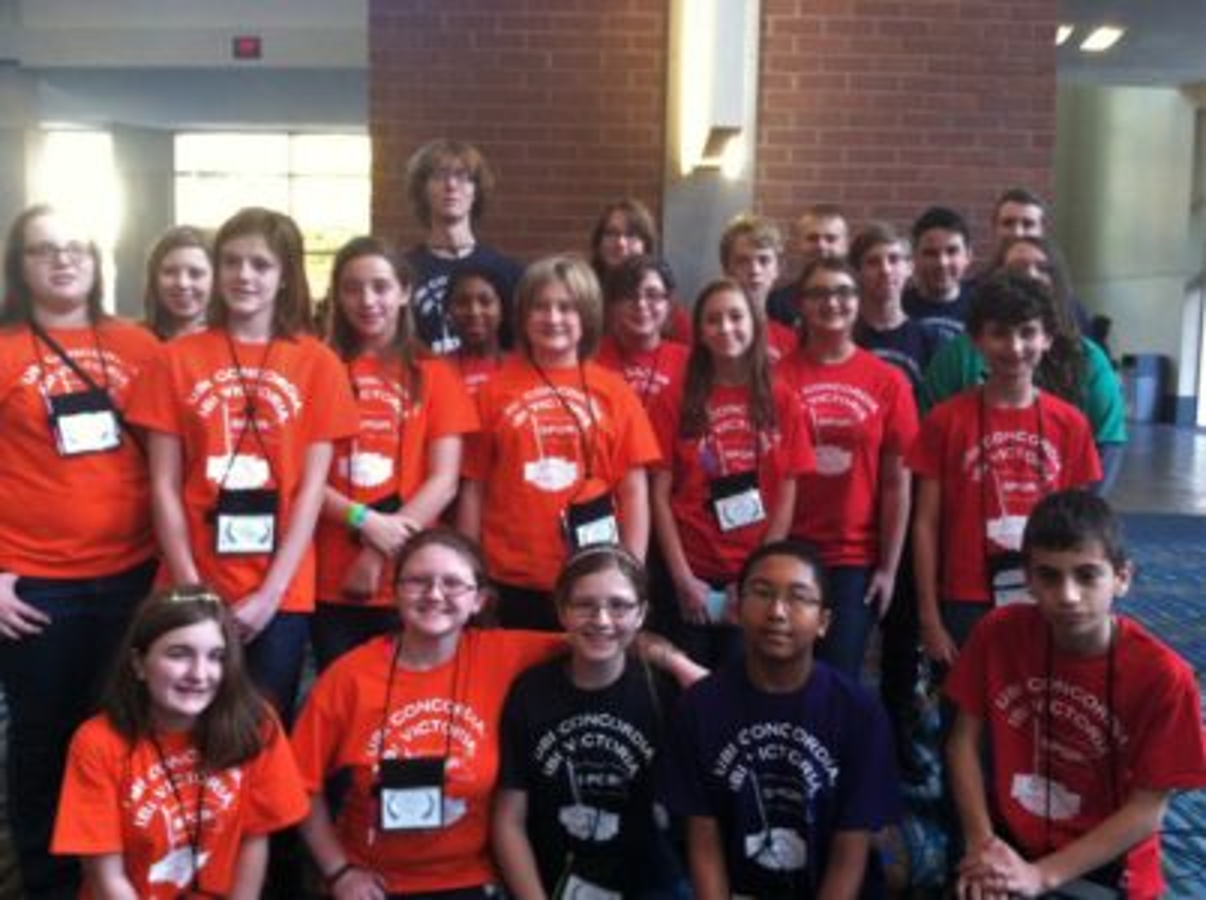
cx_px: 603
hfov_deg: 52.7
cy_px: 450
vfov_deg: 40.6
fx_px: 1217
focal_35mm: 35
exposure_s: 1/15
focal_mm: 3.85
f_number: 2.8
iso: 250
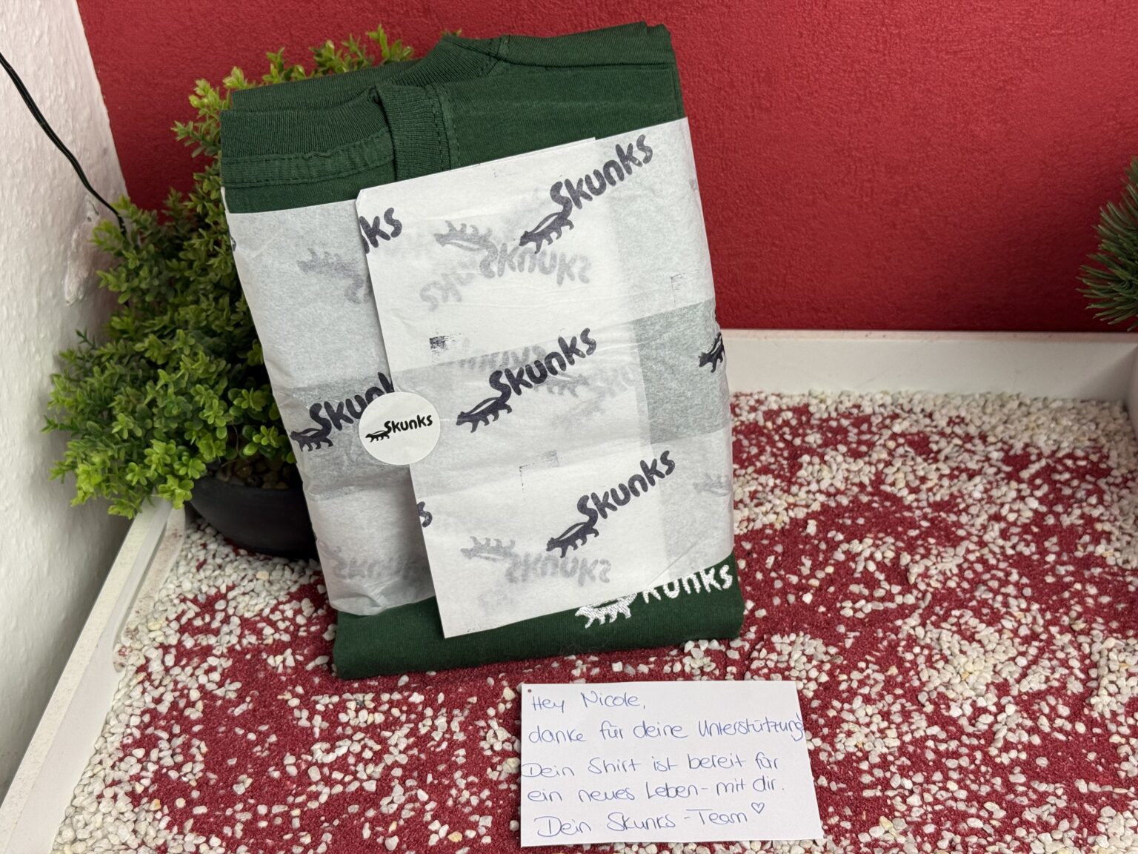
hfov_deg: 39.7
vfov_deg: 30.3
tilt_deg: -37.3
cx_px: 569
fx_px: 1578
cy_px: 427
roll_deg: +3.3
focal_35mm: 48
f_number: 1.78
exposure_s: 1/100
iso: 80
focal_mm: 6.76
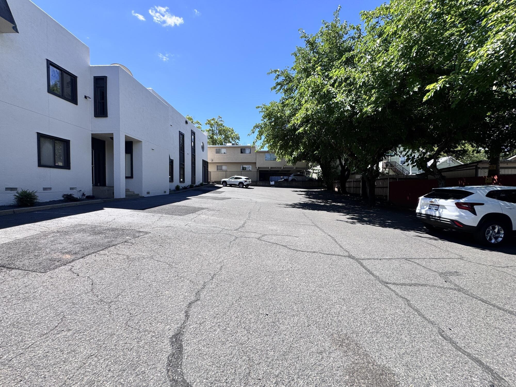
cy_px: 194
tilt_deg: -1.2
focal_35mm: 14
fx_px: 209
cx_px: 258
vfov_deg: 85.7
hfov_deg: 102.1
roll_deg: -0.7
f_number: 2.2
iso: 40
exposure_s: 1/1110
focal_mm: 2.22
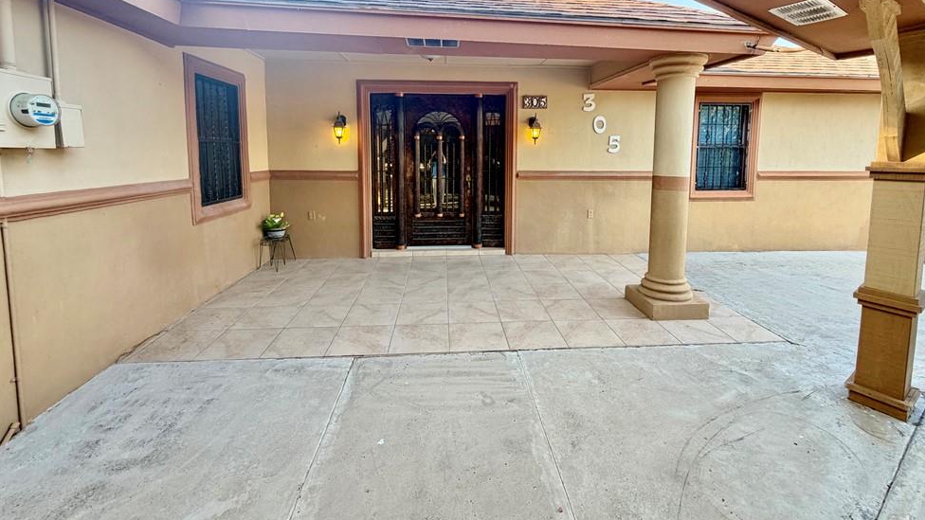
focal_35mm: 16
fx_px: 392
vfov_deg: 65.8
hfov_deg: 99.4
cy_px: 188
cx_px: 471
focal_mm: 2.22
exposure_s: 1/121
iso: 125
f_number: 2.2
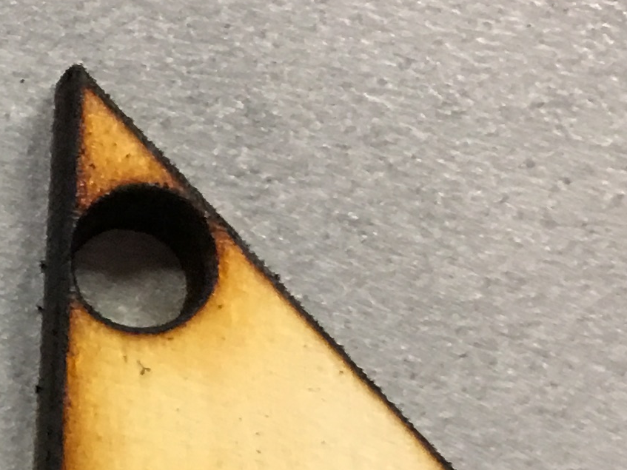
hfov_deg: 13.3
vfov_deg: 9.8
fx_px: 2499
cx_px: -372
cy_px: 1028
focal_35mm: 138
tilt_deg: -87.7
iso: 50
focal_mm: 4.15
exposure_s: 1/15
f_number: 2.2
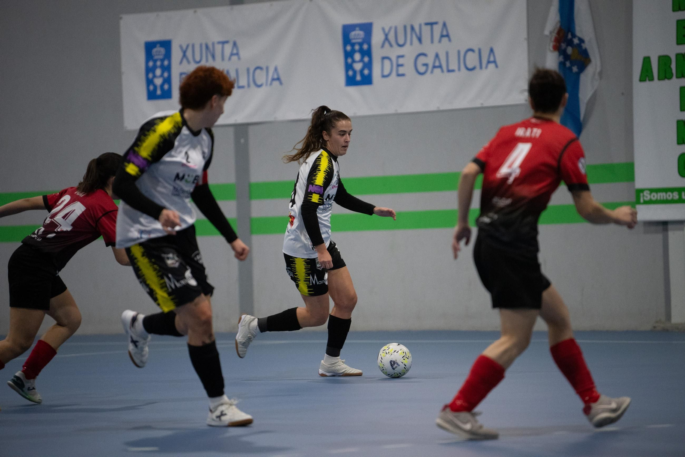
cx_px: 342
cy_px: 228
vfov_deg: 6.9
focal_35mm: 200
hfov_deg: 10.3
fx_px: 3806
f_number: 2.8
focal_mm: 200
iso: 5000
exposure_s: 1/800
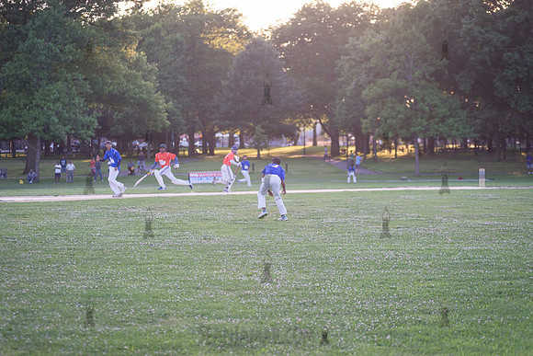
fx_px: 1362
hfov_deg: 22.1
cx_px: 266
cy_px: 178
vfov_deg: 14.9
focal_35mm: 92
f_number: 2.8
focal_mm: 92
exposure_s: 1/2000
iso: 1600
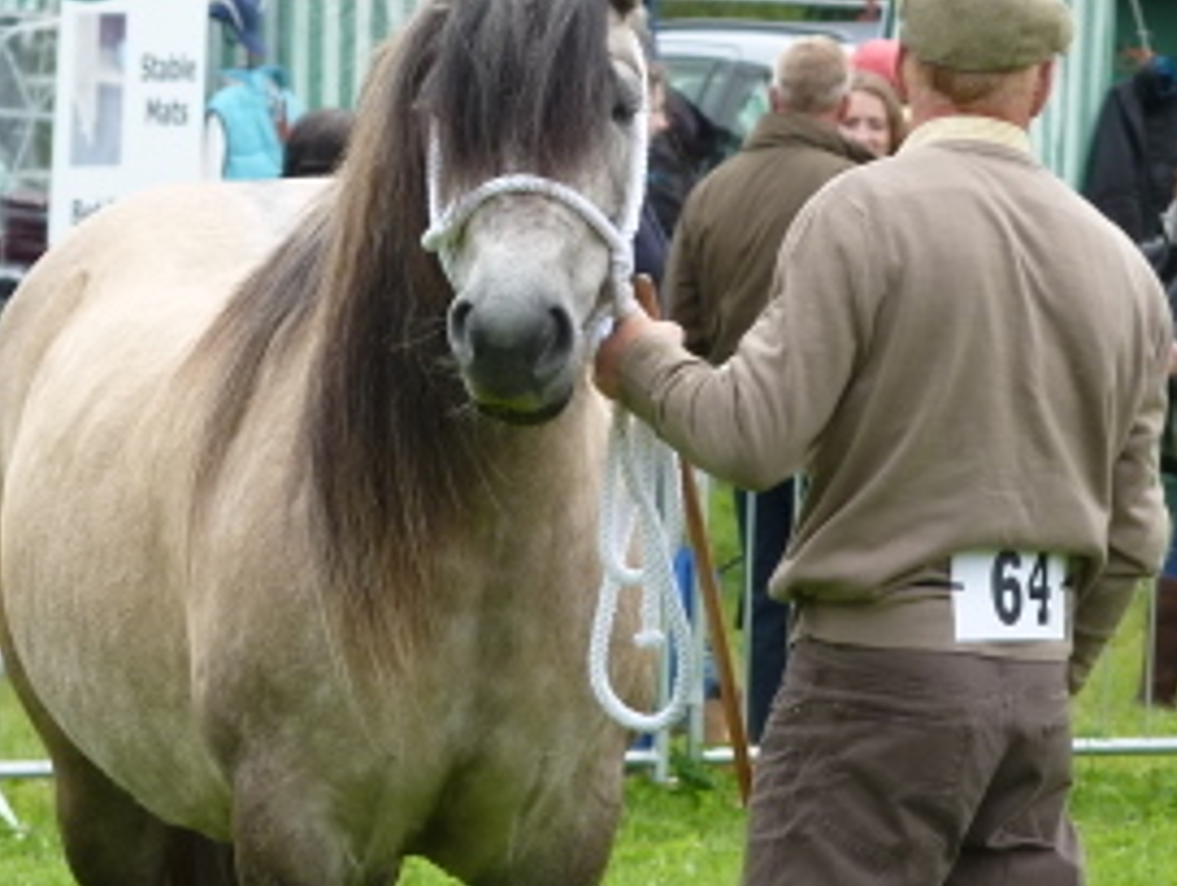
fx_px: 19271
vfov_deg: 2.6
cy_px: 539
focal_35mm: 566
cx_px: 573
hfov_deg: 3.5
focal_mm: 42.6
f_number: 4
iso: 80
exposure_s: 1/160
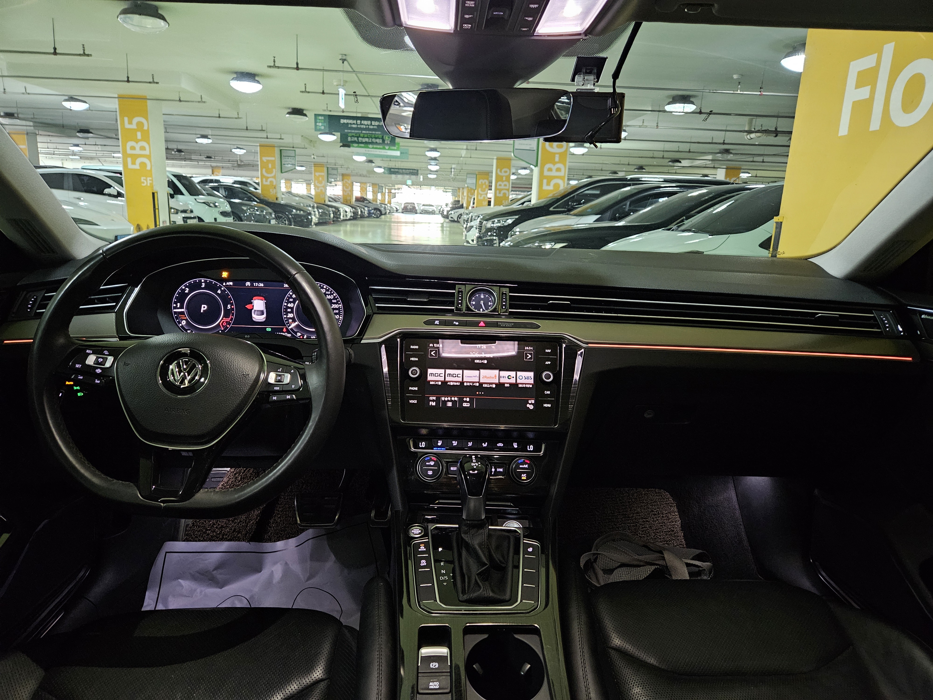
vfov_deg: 58.9
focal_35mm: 23
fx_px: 620
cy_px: 350
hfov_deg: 73.9
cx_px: 466
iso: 800
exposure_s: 1/25.2
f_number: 1.8
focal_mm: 5.4
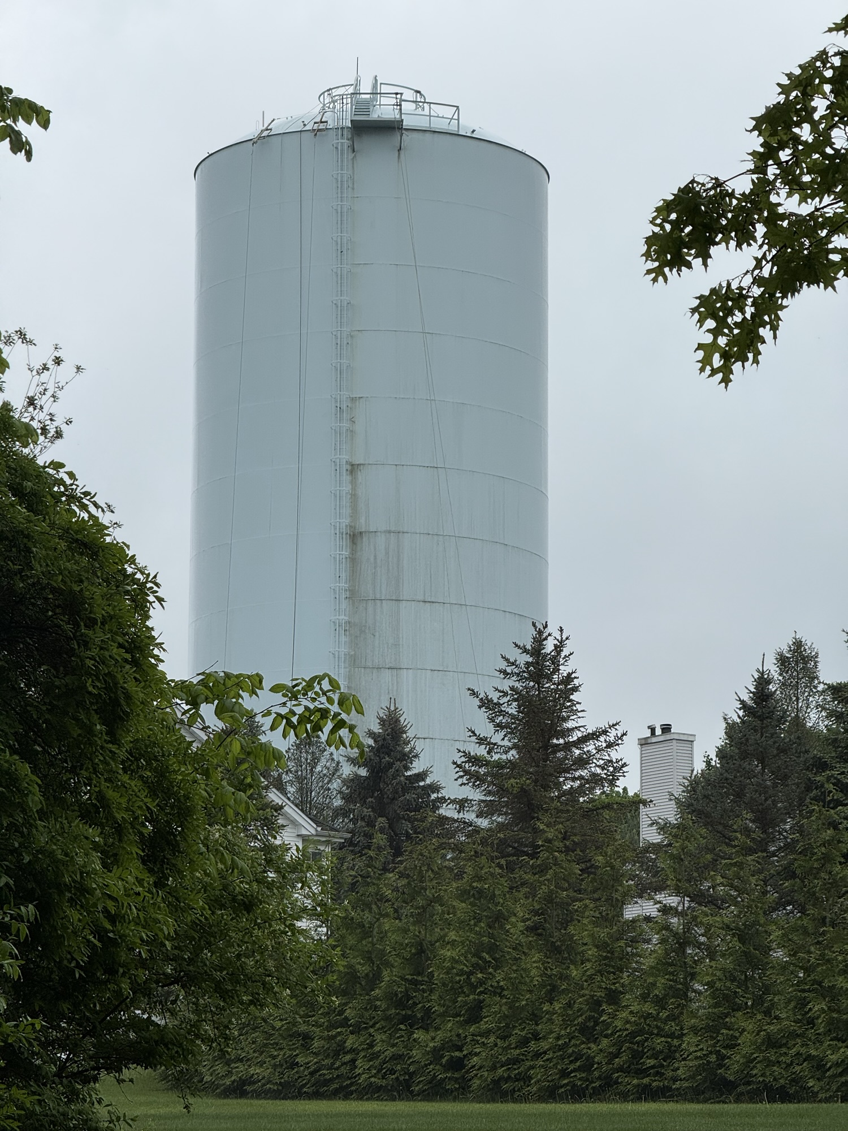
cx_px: 424
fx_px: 3920
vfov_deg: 16.4
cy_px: 566
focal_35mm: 120
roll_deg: +1.2
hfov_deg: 12.3
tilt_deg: +10.8
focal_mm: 15.66
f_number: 2.8
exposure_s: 1/1342
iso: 50
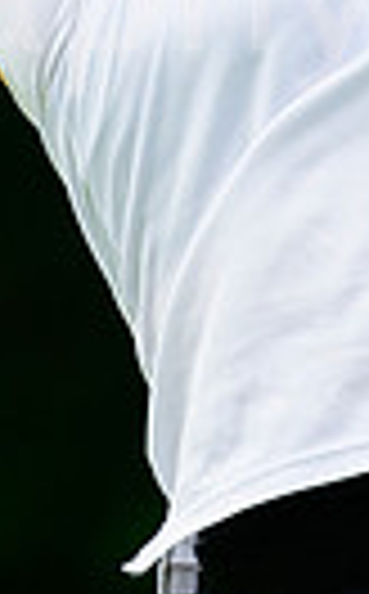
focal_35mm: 1526
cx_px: -189
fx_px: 24662
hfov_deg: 0.9
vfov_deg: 1.4
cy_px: -232
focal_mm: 340
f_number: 5.3
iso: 1250
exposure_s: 1/2000
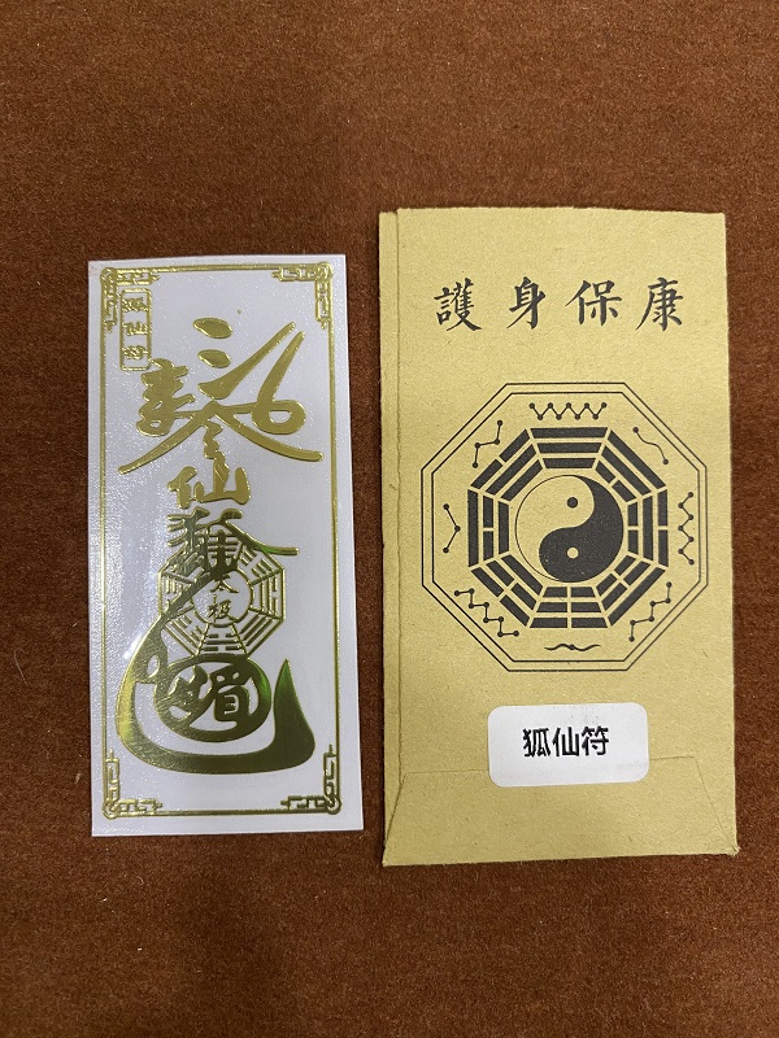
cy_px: 519
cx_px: 390
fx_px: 780
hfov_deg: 53.1
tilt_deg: -86.3
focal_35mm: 26
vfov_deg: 67.3
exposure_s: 1/50
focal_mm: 4.25
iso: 100
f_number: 1.8
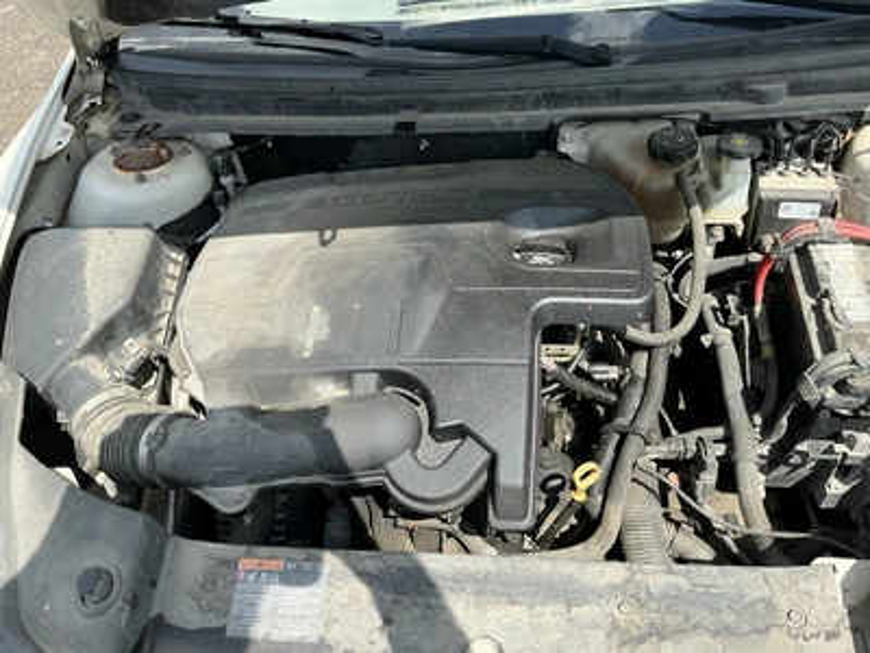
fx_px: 704
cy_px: 326
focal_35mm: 28
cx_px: 435
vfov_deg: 49.7
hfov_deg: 63.4
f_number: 1.8
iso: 25
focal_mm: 3
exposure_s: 1/719
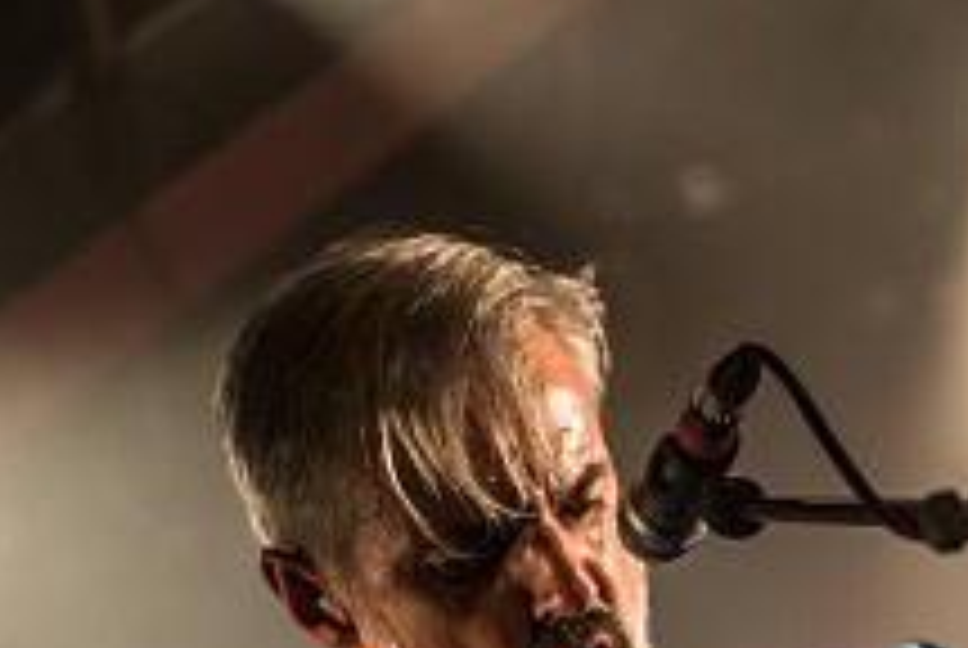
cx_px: 1387
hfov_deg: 16.2
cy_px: 718
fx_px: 3150
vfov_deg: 11.6
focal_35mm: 117
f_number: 1.4
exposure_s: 1/320
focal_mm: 35
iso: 320
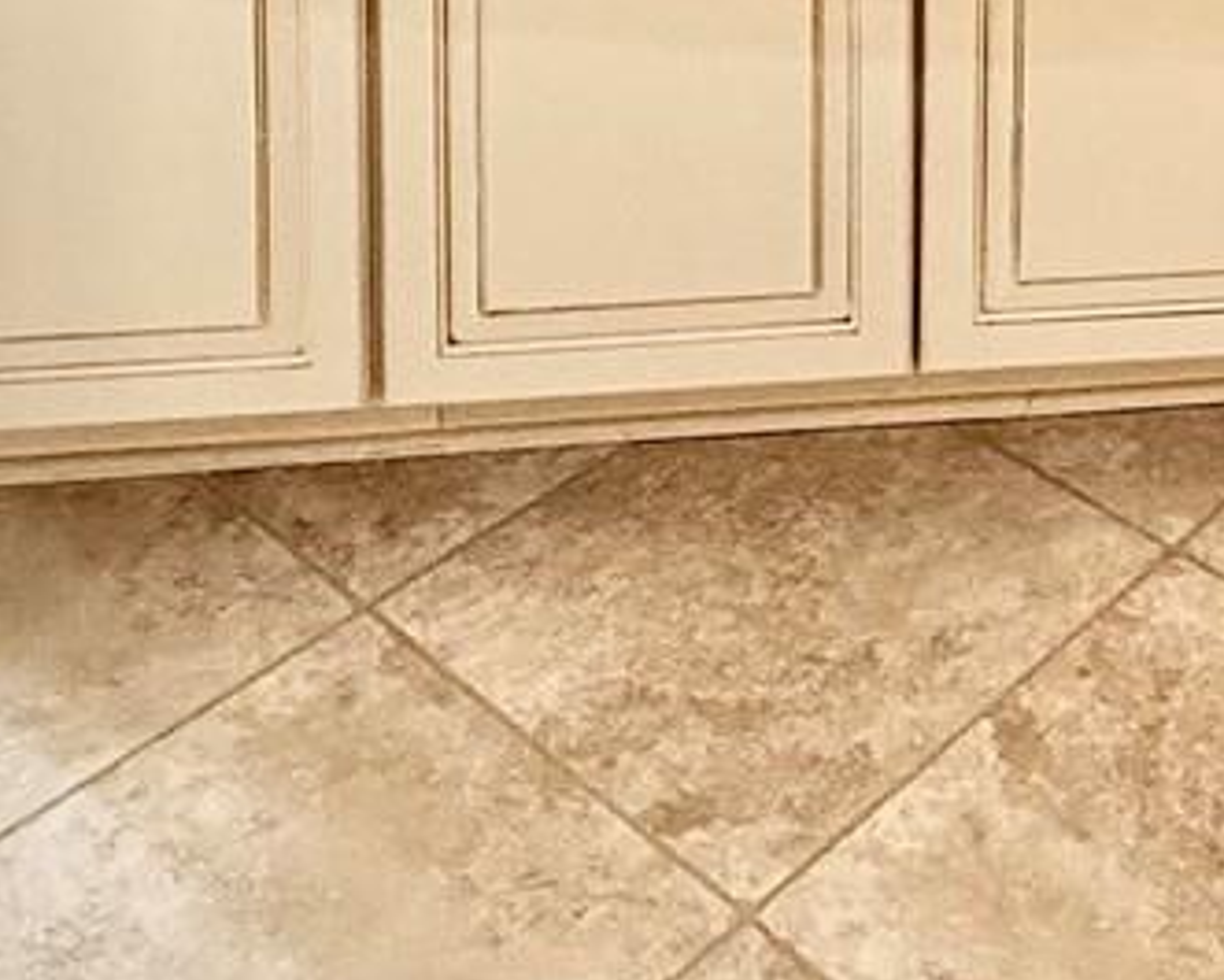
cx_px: 1239
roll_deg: -0.7
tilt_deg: -4.1
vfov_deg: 17.4
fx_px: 2392
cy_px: -932
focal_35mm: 66
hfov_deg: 27.0
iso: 200
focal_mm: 2.22
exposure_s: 1/120
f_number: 2.2
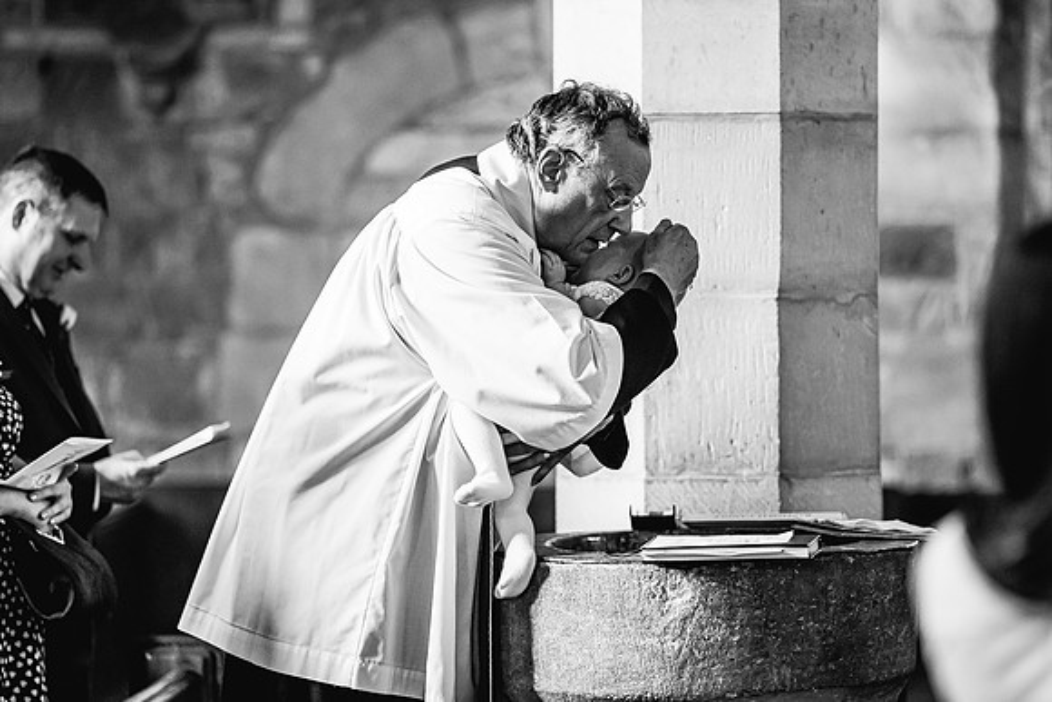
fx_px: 4017
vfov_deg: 10.0
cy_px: 351
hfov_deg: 14.9
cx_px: 526
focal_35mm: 137
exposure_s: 1/320
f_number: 2
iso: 3200
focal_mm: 135
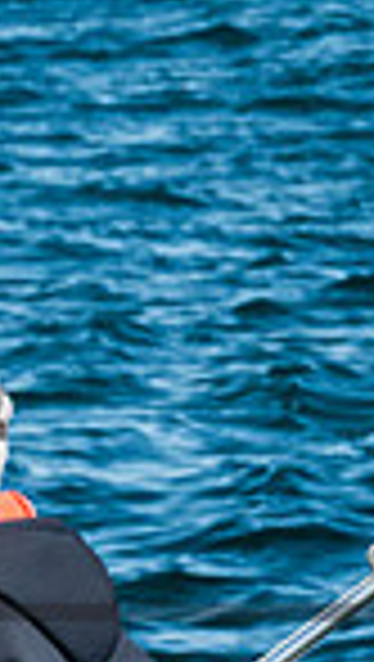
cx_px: -844
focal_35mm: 1085
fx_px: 19074
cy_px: 449
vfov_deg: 2.0
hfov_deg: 1.1
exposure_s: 1/320
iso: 400
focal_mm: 150
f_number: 10
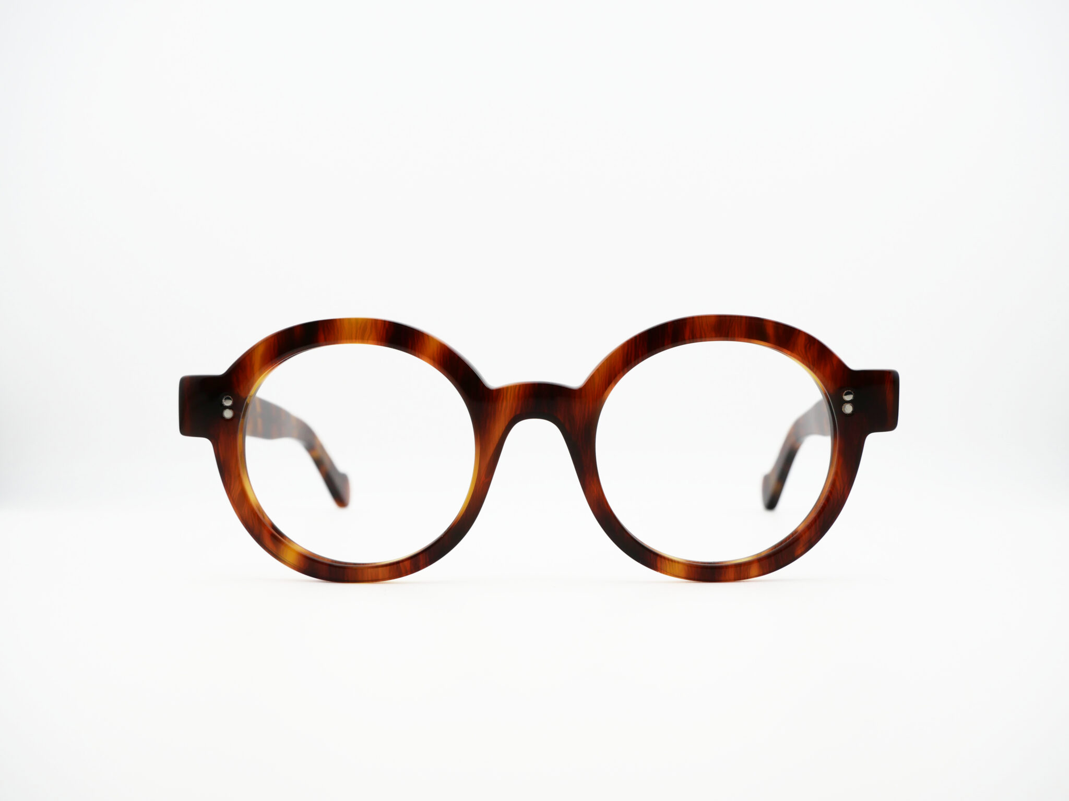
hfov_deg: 46.8
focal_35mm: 40
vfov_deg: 36.0
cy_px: 400
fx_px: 1235
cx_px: 534
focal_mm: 20
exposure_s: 1/250
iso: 200
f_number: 6.3
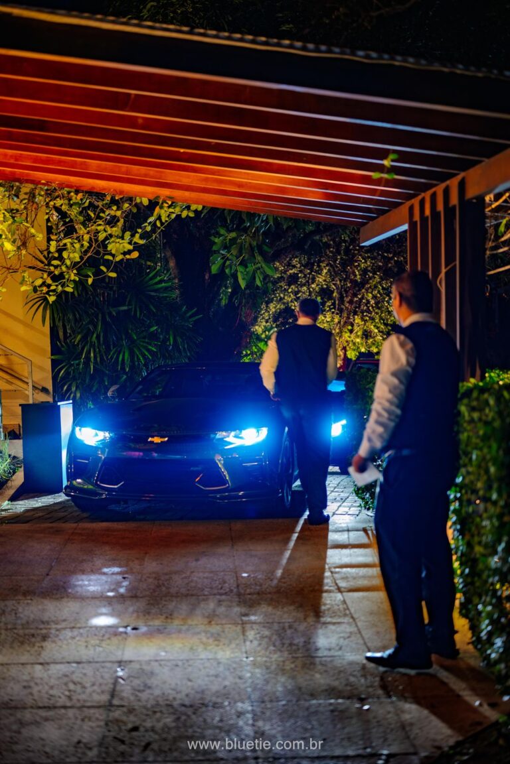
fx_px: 1062
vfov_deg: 39.6
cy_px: 382
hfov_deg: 27.0
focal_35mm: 50
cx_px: 255
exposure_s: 1/20
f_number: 1.8
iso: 560
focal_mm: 50
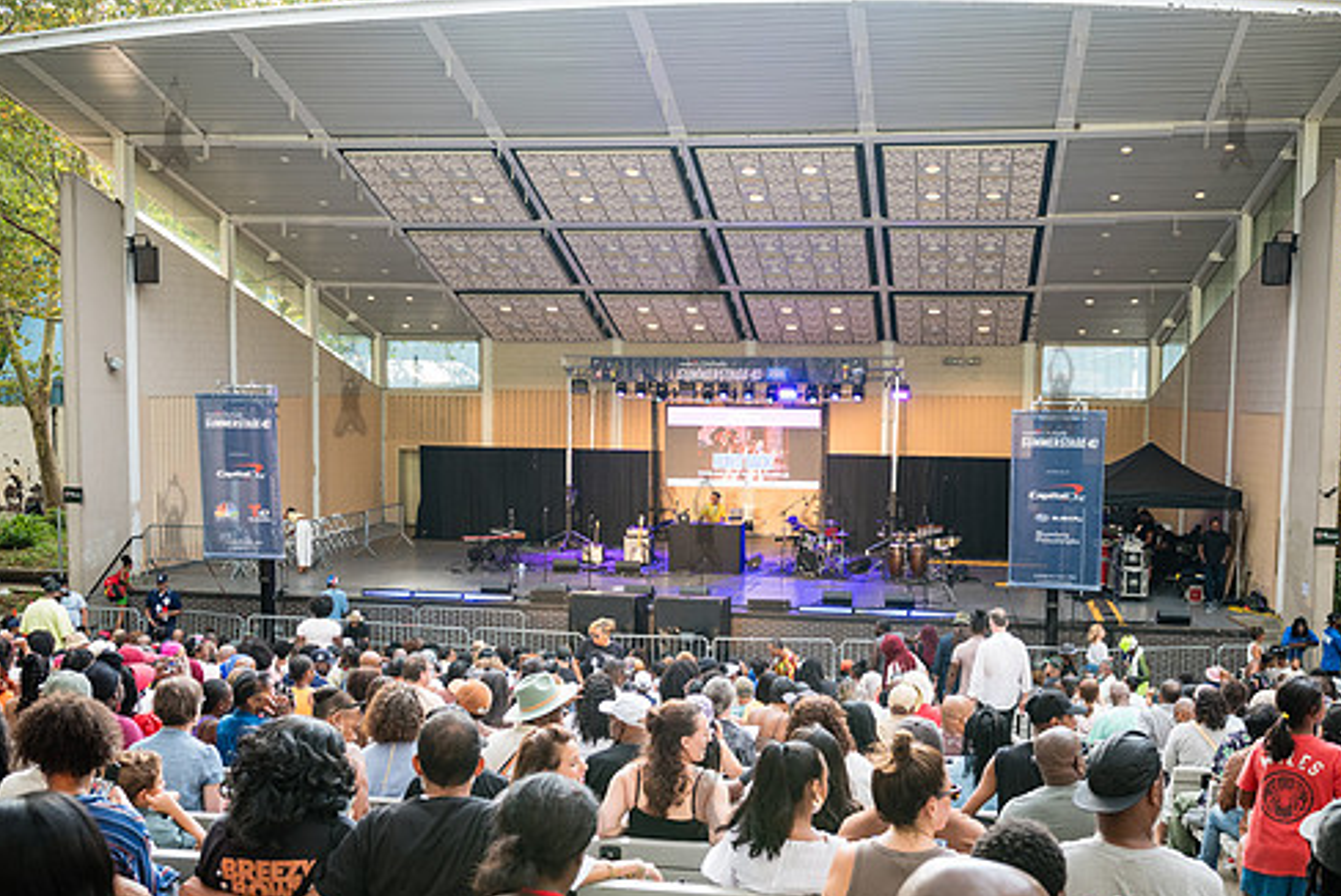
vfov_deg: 33.4
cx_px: 703
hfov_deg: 48.4
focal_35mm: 40
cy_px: 521
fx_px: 1491
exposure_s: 1/200
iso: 1000
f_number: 4.5
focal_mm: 32
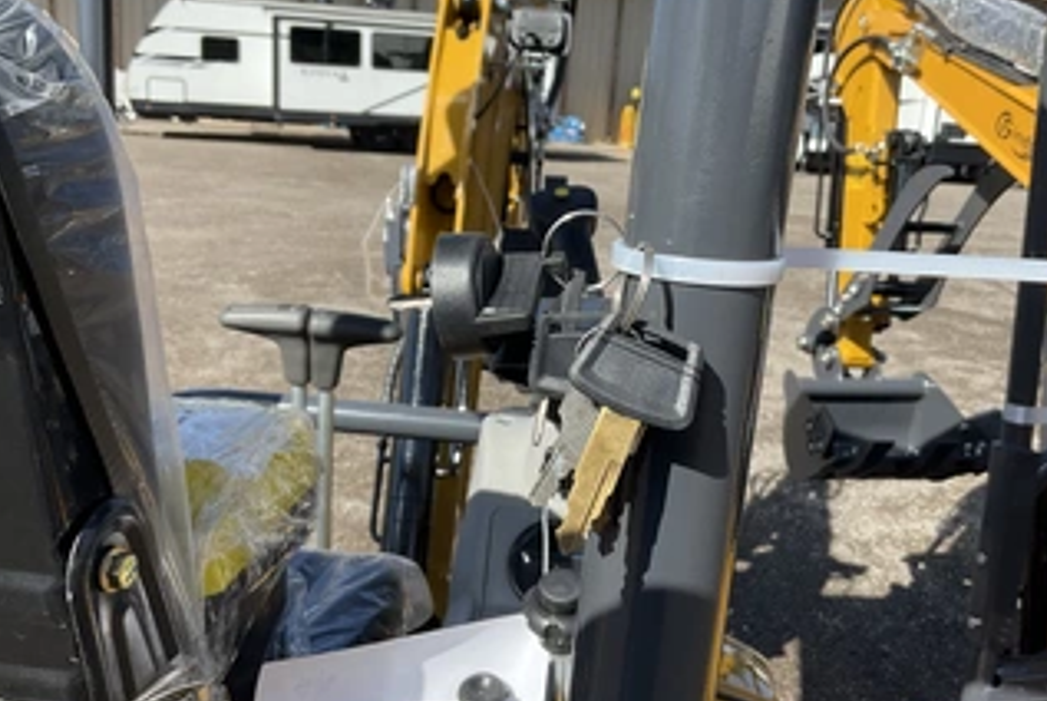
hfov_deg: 50.6
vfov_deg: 35.1
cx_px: 555
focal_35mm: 38
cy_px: 341
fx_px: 1106
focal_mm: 3
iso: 25
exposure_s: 1/1121
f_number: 1.8
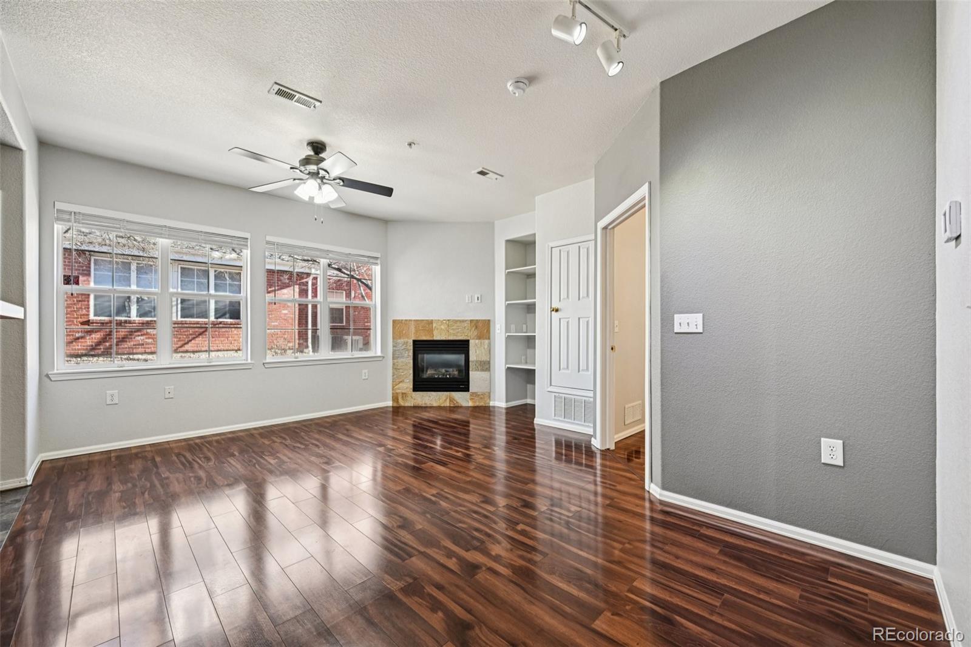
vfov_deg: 81.2
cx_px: 486
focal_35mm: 14
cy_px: 324
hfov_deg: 104.3
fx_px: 378
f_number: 8
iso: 360
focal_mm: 14
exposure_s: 1/15
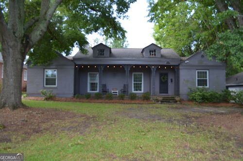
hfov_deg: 67.5
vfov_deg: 47.7
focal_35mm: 27
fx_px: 182
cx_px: 122
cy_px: 80
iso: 200
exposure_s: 1/320
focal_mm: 18
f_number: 3.5
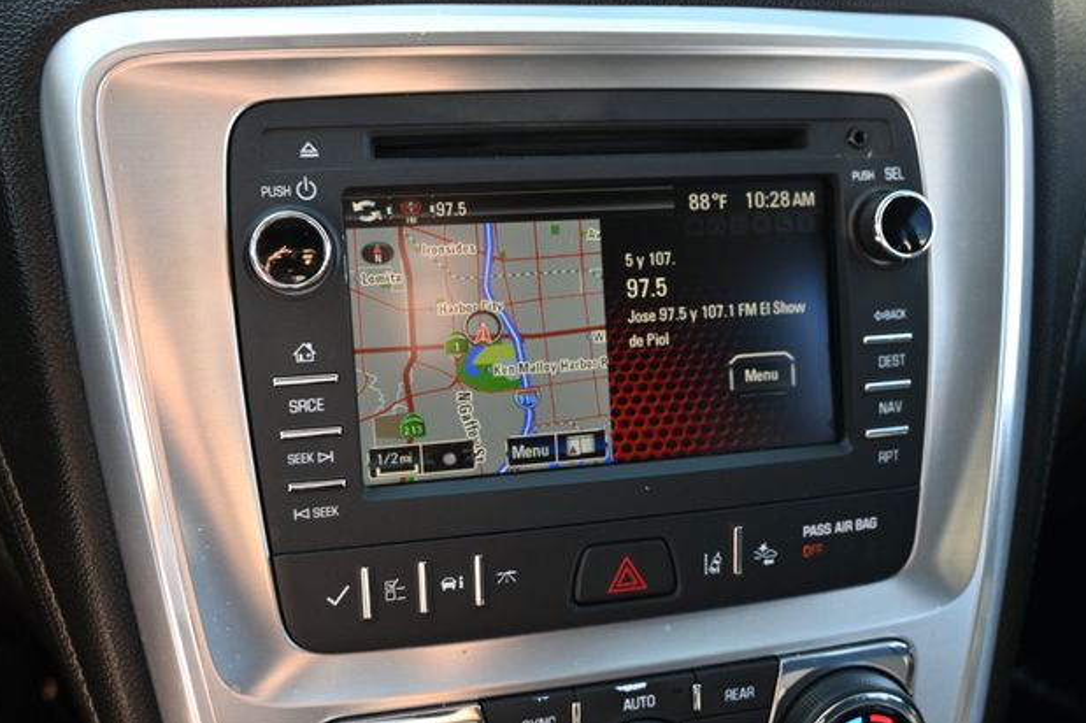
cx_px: 549
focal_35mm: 31
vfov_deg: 42.3
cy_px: 351
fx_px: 935
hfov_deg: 60.3
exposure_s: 1/125
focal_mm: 20
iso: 560
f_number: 3.8
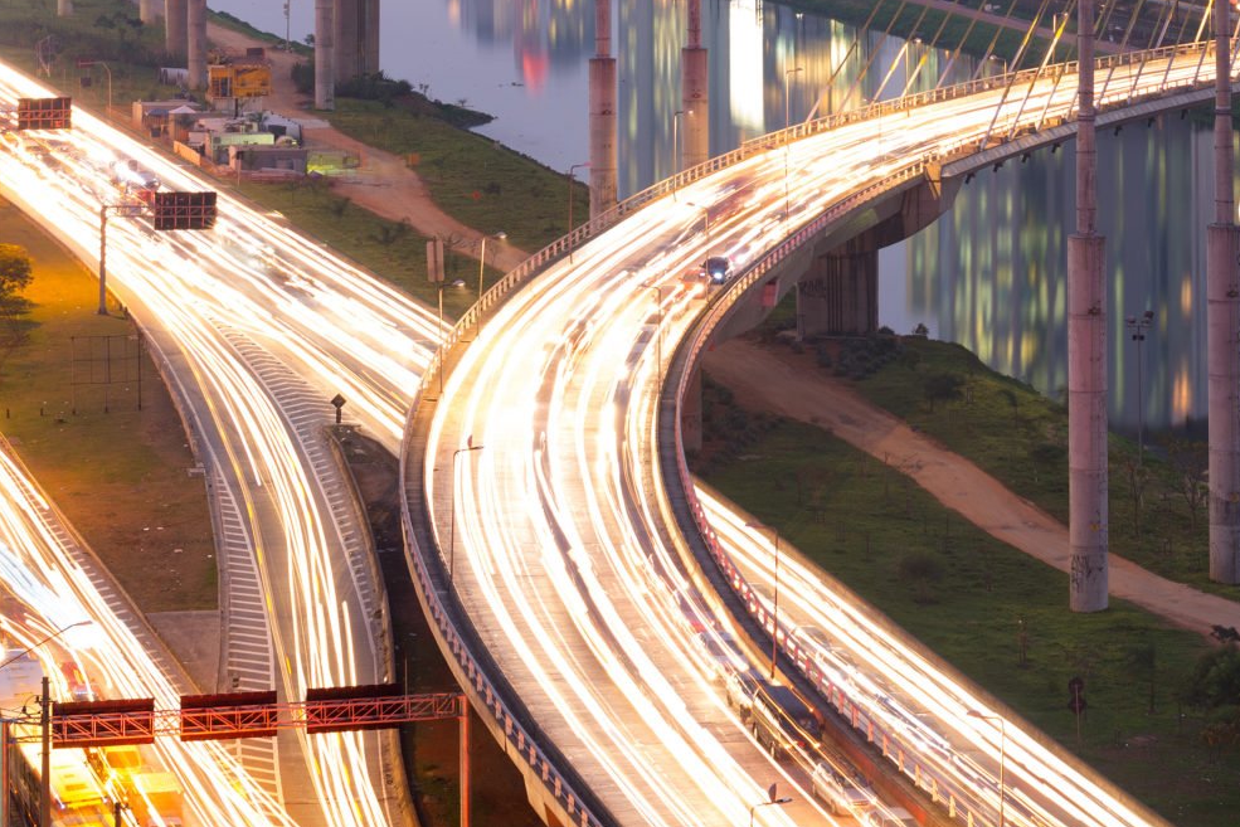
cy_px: -245
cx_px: 1088
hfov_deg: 15.6
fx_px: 4478
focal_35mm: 130
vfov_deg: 10.3
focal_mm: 50
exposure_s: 20
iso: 100
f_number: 8
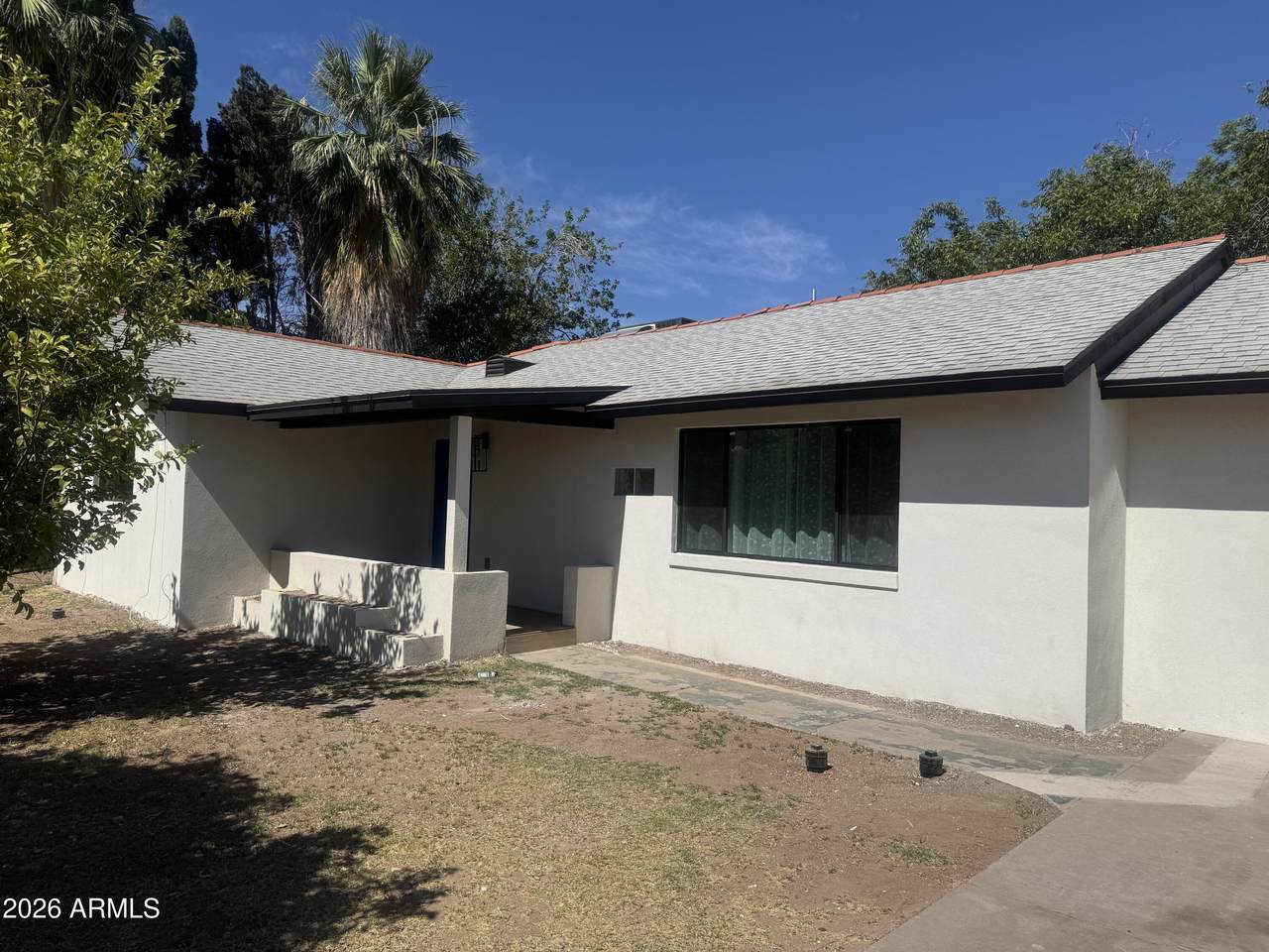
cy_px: 476
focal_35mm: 24
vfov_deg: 56.8
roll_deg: -1.7
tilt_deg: +1.6
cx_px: 634
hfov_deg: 71.6
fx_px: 880
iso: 80
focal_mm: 6.76
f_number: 1.78
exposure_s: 1/10417
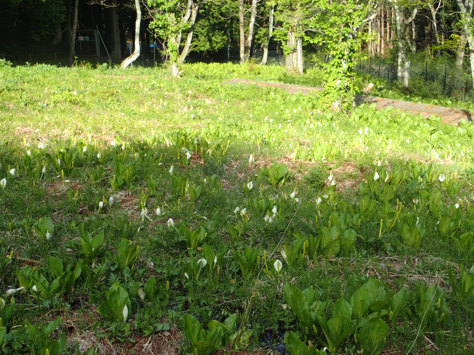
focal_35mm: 57
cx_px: 237
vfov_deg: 25.7
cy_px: 178
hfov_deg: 33.8
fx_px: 781
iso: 100
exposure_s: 1/200
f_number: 5
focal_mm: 10.29
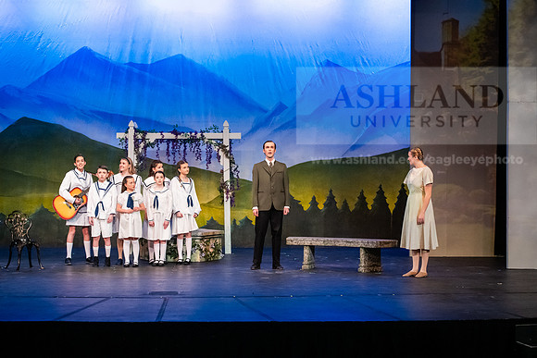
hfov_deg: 26.0
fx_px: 1164
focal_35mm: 78
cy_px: 179
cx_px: 268
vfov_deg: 17.5
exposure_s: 1/250
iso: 4000
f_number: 3.5
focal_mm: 78
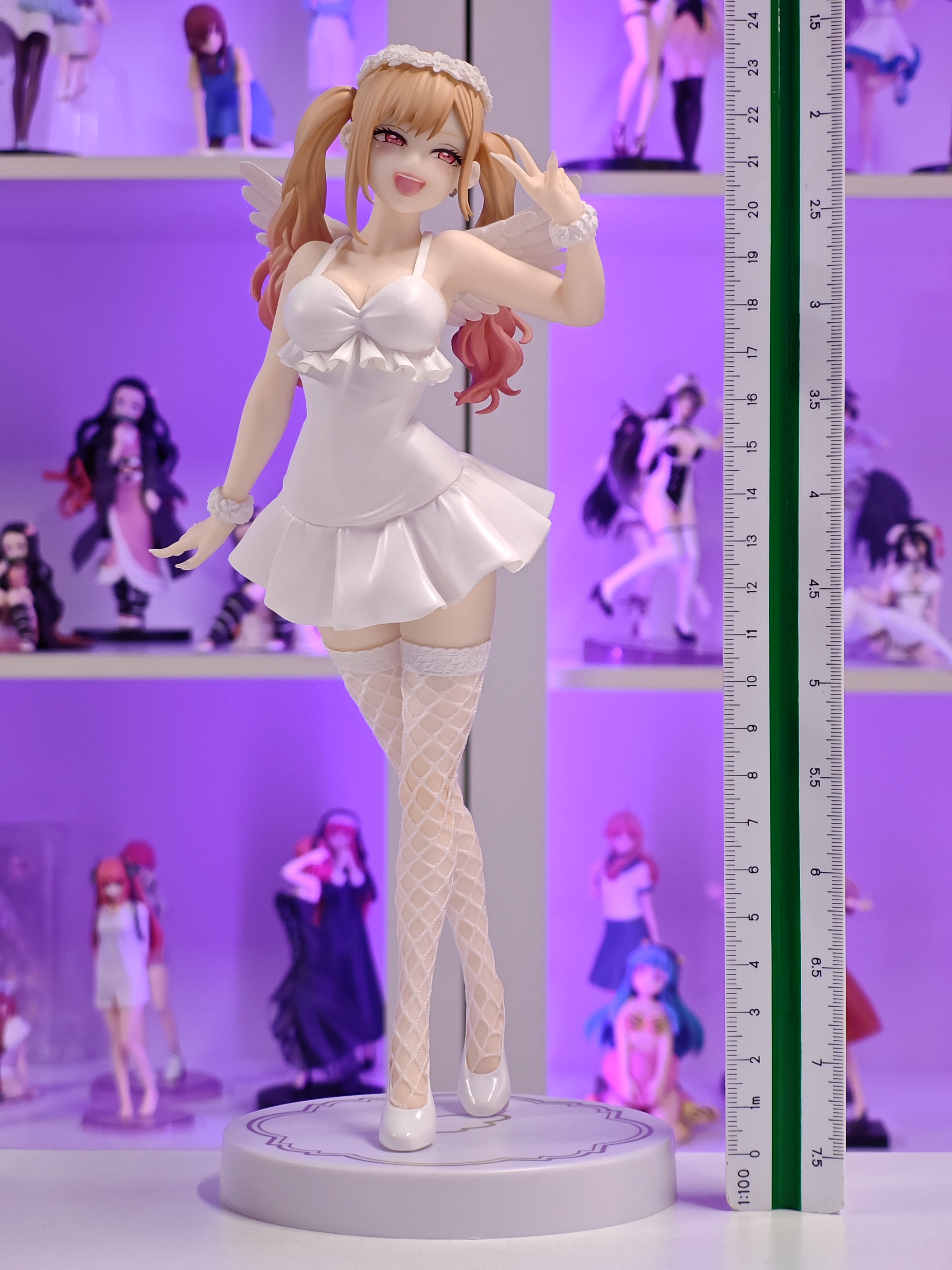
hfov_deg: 18.4
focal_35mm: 80
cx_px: 476
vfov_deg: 24.4
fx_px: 2934
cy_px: 635
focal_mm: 7.48
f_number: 2.4
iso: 800
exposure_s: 1/25
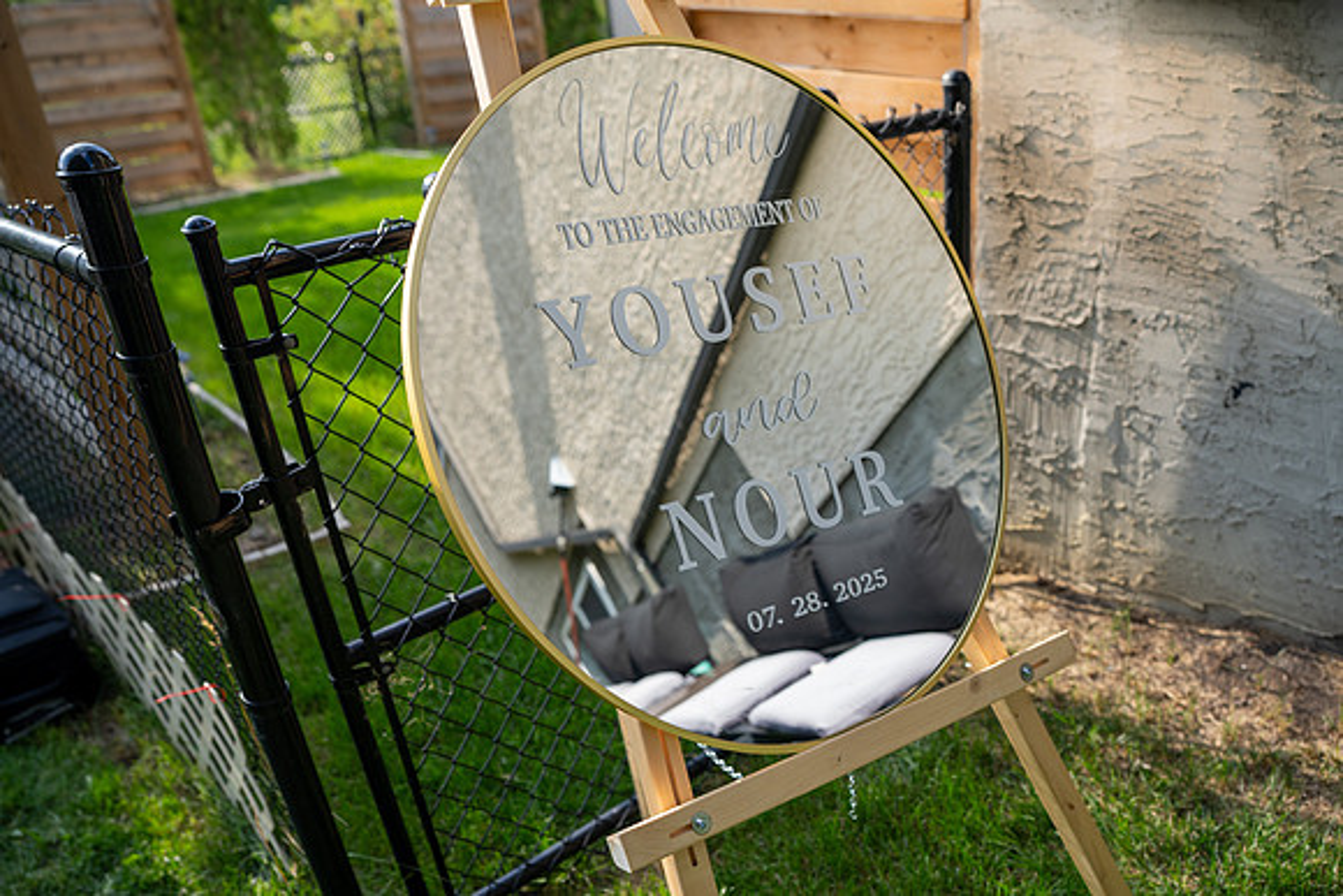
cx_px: 672
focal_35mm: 28
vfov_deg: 46.4
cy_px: 448
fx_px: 1045
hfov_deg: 65.5
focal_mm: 28
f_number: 2.8
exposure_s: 1/1000
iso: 250
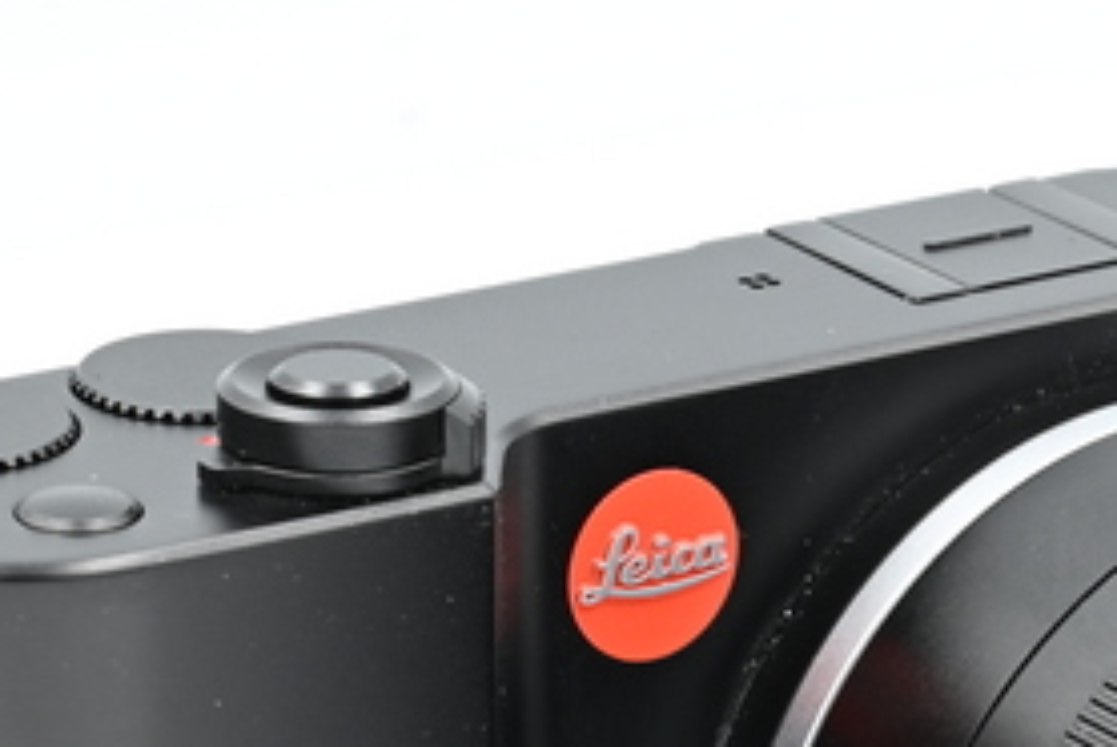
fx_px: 8262
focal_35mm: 266
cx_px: 952
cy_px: 861
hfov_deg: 7.7
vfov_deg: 5.2
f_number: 14
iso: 100
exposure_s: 1/6
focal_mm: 74
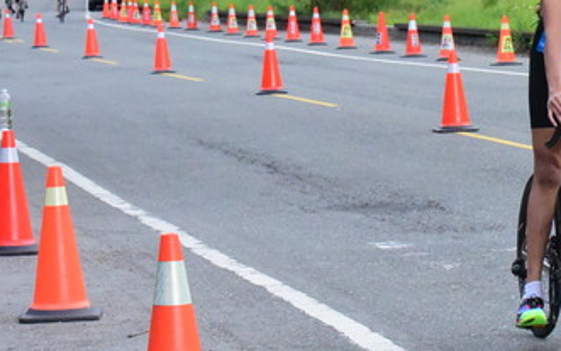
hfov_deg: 9.7
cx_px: 530
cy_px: 9
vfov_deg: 6.1
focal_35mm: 216
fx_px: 3303
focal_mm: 90
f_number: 13
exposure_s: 1/2500
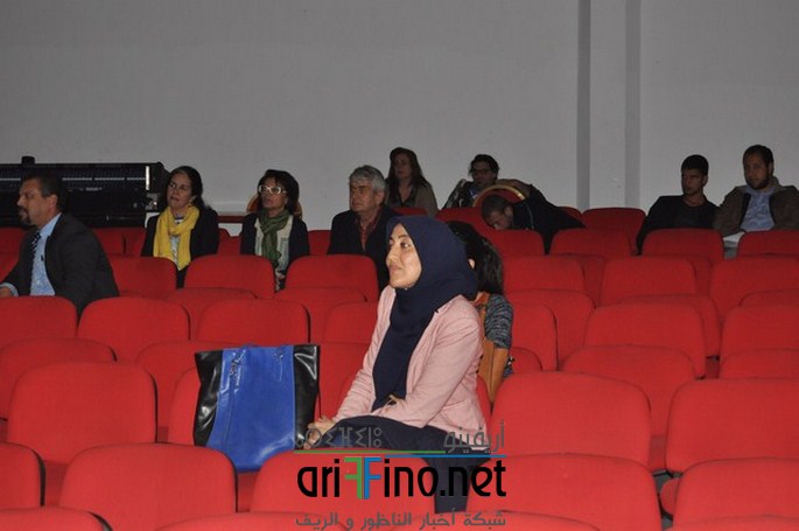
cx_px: 400
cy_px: 266
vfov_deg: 16.5
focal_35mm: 82
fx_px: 1829
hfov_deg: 24.6
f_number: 5.6
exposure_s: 1/60
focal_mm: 55
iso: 800
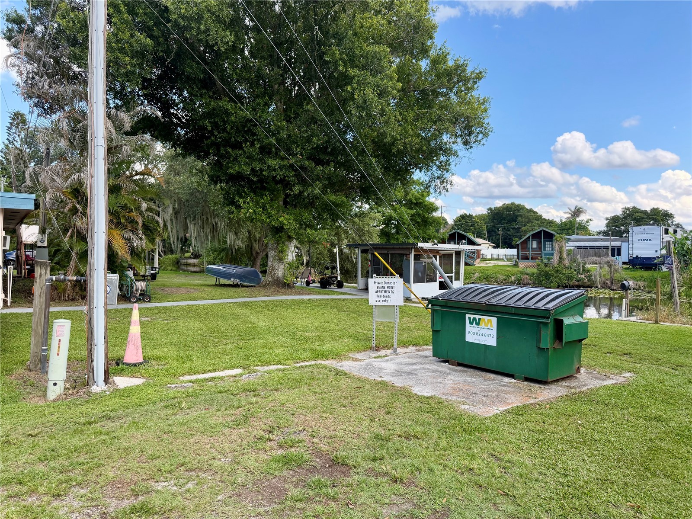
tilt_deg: -0.4
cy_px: 260
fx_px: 480
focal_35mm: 24
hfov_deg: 71.6
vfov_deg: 56.8
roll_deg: +0.0
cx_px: 346
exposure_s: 1/1174
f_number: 1.78
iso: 100
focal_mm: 6.76
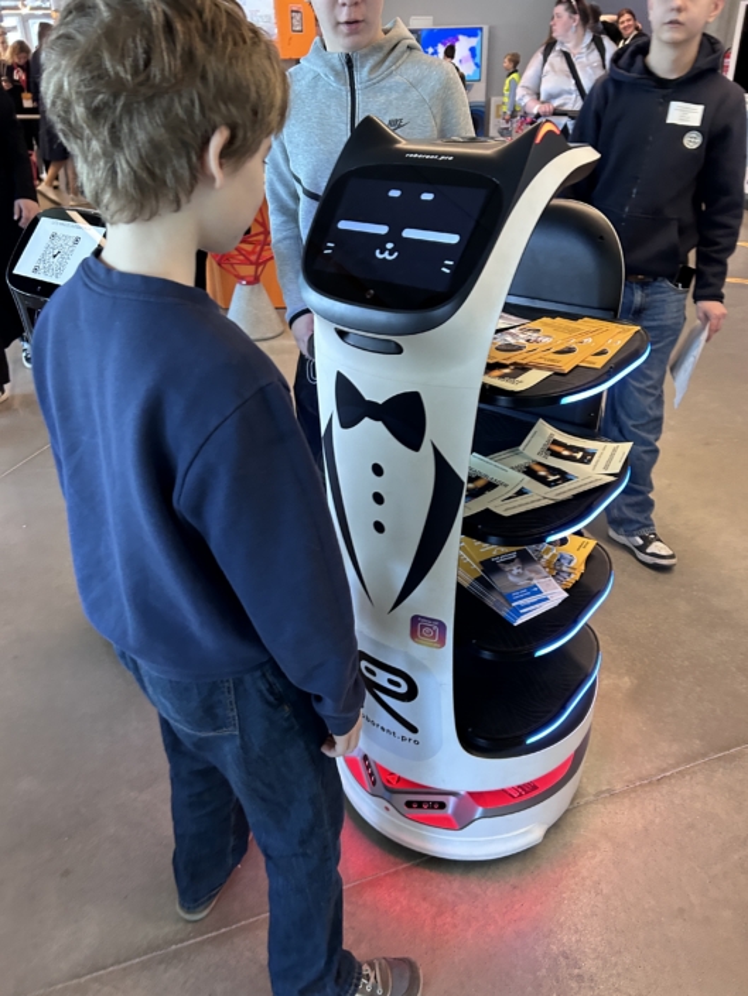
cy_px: 498
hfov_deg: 53.1
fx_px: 749
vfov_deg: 67.3
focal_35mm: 26
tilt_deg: -29.0
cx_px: 374
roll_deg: -1.4
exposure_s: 1/60
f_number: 1.5
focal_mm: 5.7
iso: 250
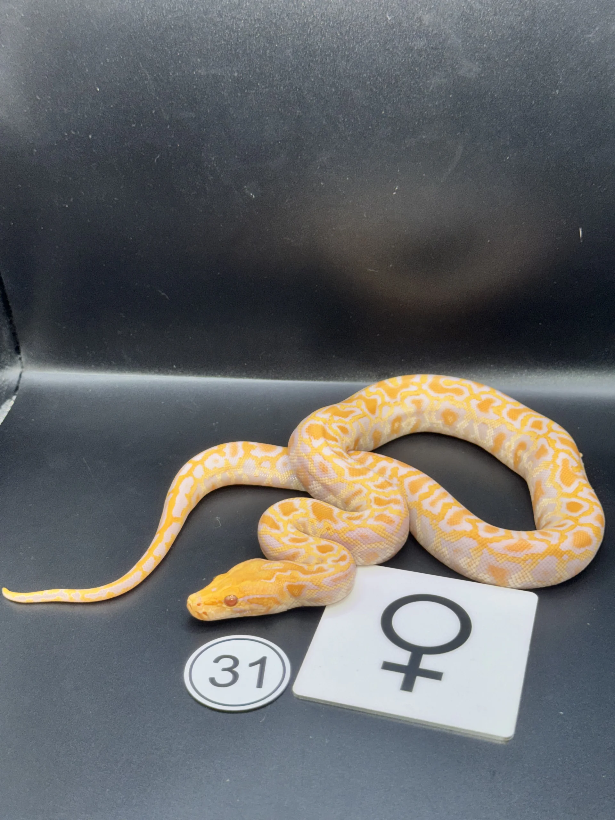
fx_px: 1137
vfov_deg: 39.7
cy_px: 410
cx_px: 308
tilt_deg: -31.5
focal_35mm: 48
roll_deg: +0.6
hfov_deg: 30.3
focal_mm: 6.76
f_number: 1.78
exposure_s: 1/40
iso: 50
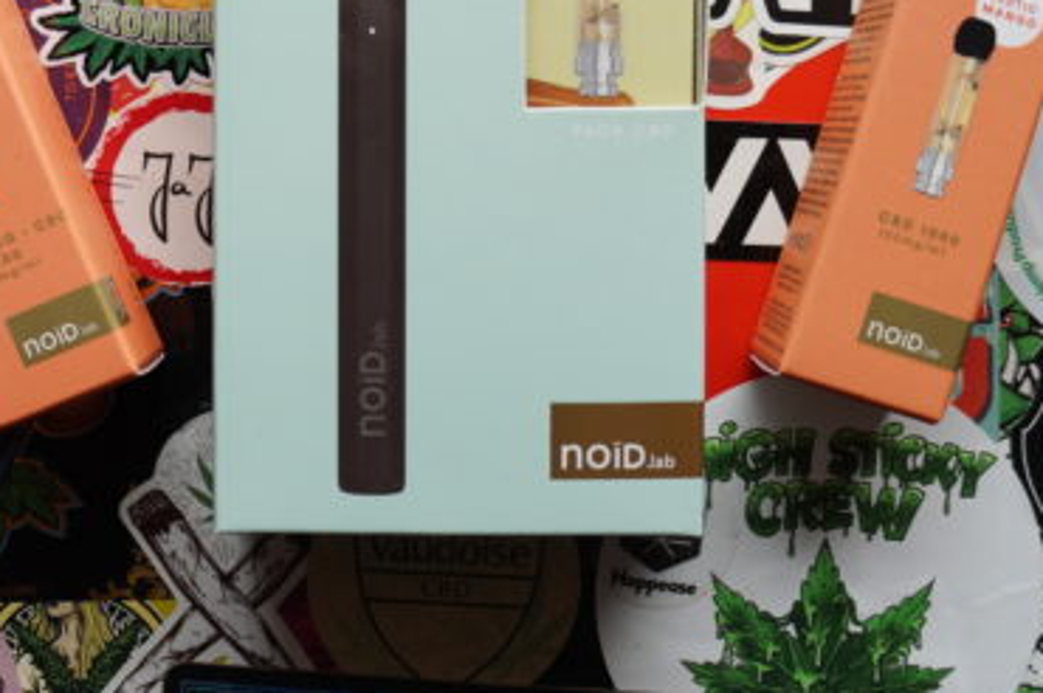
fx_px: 1621
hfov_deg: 35.5
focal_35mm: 56
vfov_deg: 23.6
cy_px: 100
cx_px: 420
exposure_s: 1/125
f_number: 5
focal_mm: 18
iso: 400
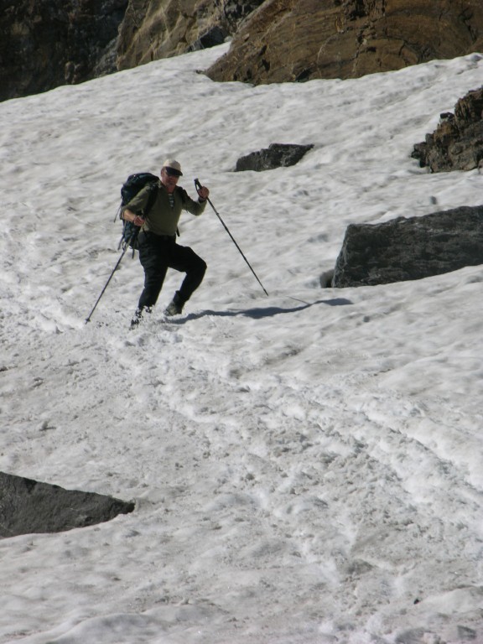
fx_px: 5209
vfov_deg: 7.1
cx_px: 242
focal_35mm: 280
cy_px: 322
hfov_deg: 5.3
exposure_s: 1/428
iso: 50
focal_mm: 71.2
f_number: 7.4
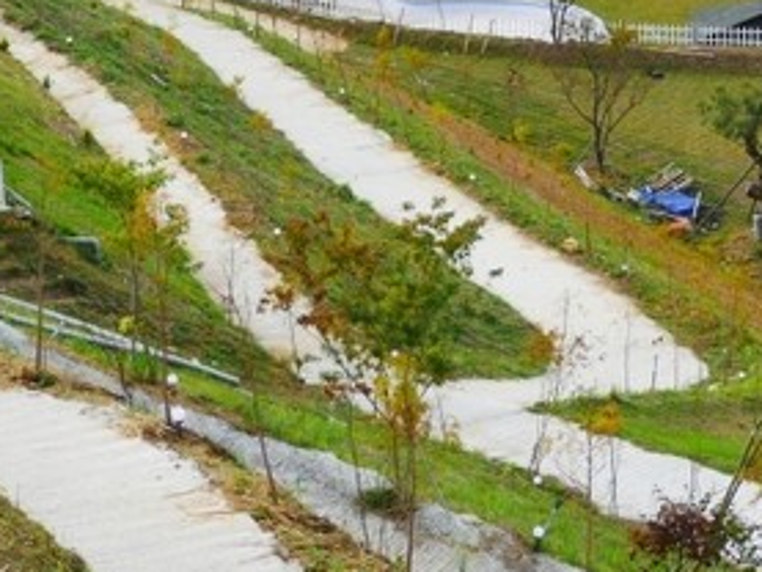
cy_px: 66
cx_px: 795
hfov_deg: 13.6
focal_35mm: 143
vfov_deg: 10.3
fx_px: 3149
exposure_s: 1/125
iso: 200
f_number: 5.6
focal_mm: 33
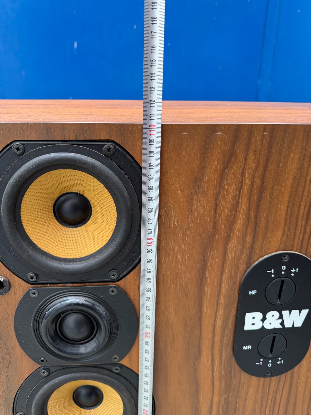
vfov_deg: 71.6
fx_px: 287
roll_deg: -0.6
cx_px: 156
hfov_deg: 56.8
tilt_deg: -17.4
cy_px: 208
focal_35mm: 24
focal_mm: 6.76
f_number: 1.78
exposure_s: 1/121
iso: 125
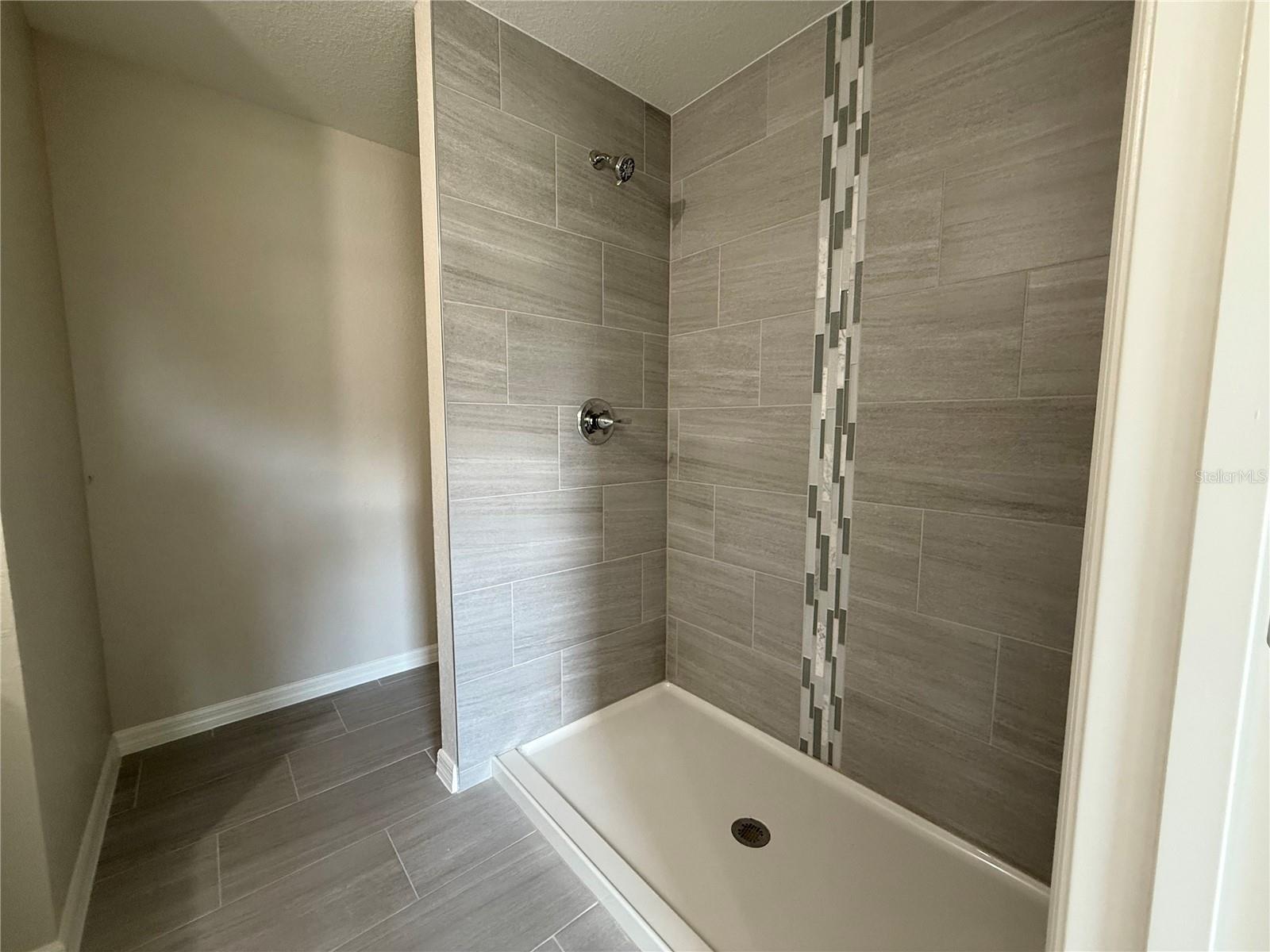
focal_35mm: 14
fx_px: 514
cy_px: 476
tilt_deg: -5.2
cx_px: 635
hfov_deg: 102.1
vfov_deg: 85.7
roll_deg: +0.4
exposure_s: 1/60
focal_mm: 2.22
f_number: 2.2
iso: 320
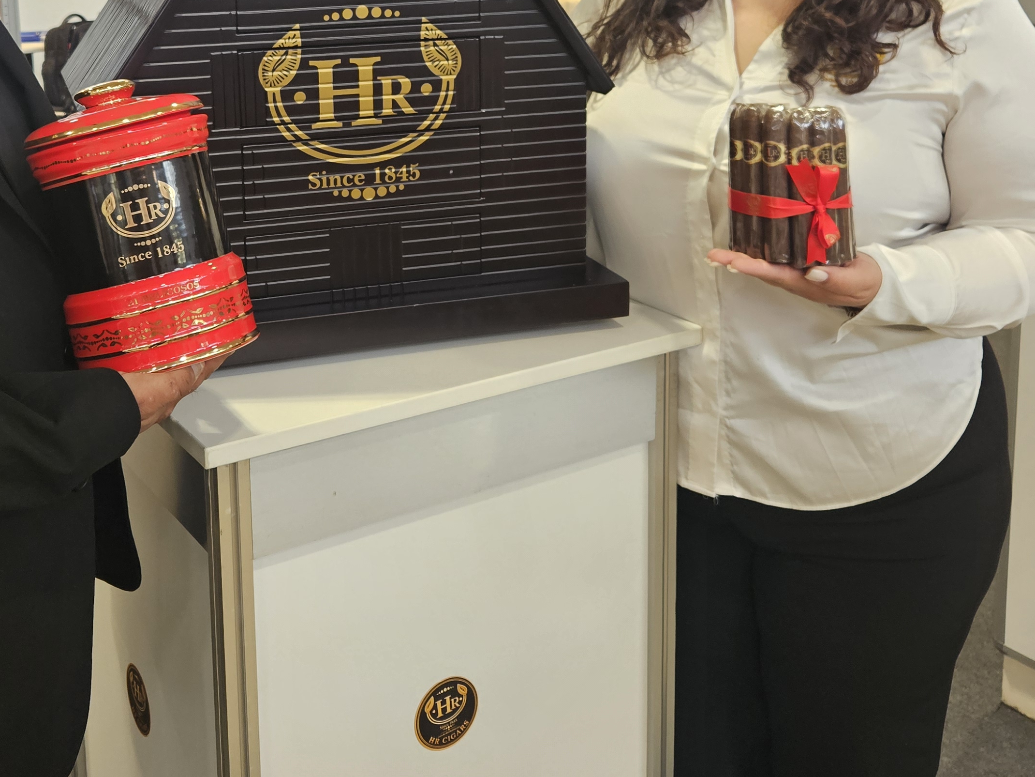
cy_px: 109
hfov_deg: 43.5
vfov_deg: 32.3
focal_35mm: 43
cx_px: 392
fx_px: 1286
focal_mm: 5.4
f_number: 1.8
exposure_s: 1/100
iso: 160
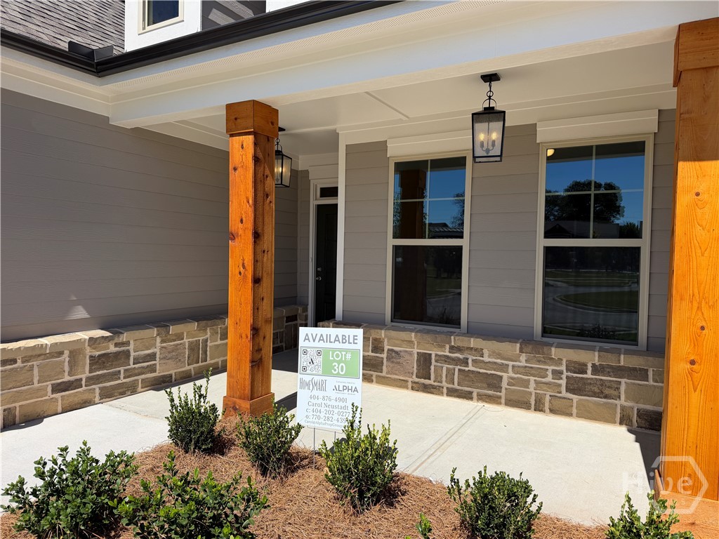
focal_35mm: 24
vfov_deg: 56.8
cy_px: 270
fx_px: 498
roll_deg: -1.5
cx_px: 360
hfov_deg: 71.6
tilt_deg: -1.9
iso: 100
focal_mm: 6.76
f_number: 1.78
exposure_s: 1/4673
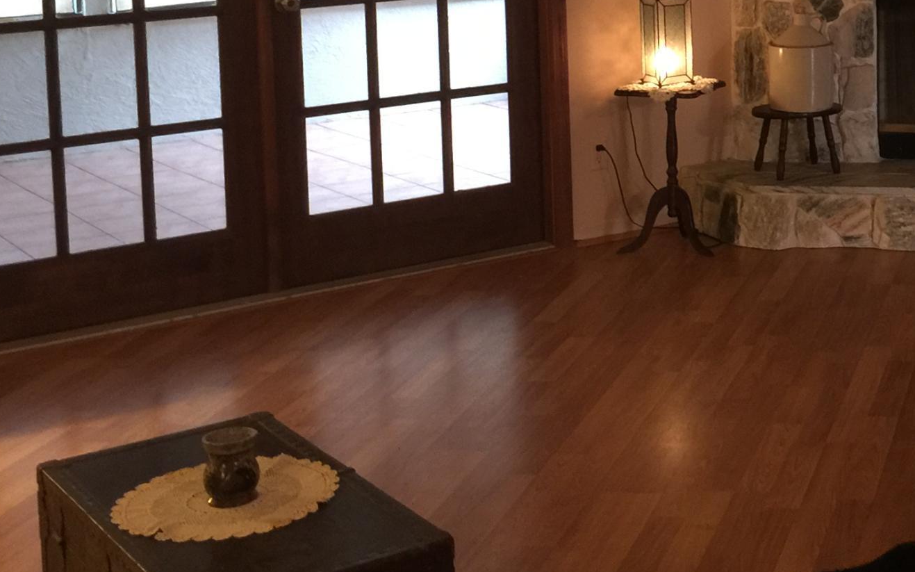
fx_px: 1745
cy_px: -38
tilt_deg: -6.0
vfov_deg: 18.0
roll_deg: +0.4
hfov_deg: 27.5
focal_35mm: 70
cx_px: 943
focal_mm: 4.15
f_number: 2.2
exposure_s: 1/4
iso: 80
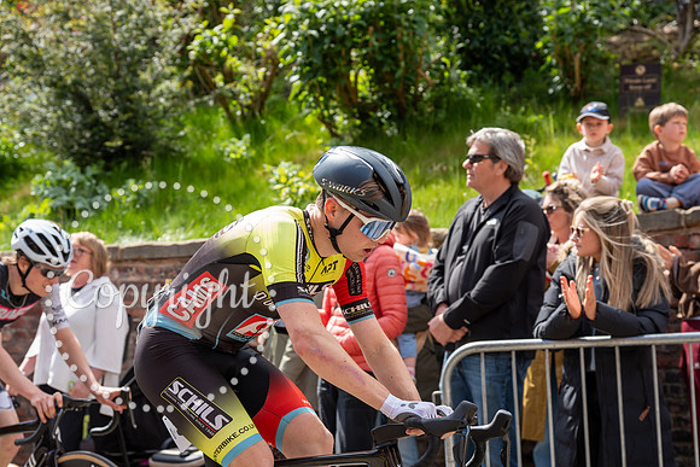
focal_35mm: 70
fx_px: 1361
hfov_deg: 28.8
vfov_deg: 19.5
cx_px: 350
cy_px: 234
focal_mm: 70
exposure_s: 1/1000
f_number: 5
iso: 500
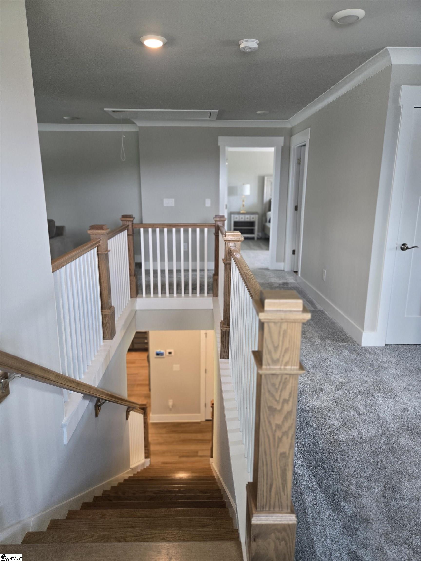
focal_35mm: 23
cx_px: 210
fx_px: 373
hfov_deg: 58.9
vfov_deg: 73.9
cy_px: 280
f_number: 1.8
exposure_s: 1/120
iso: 320
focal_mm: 5.4
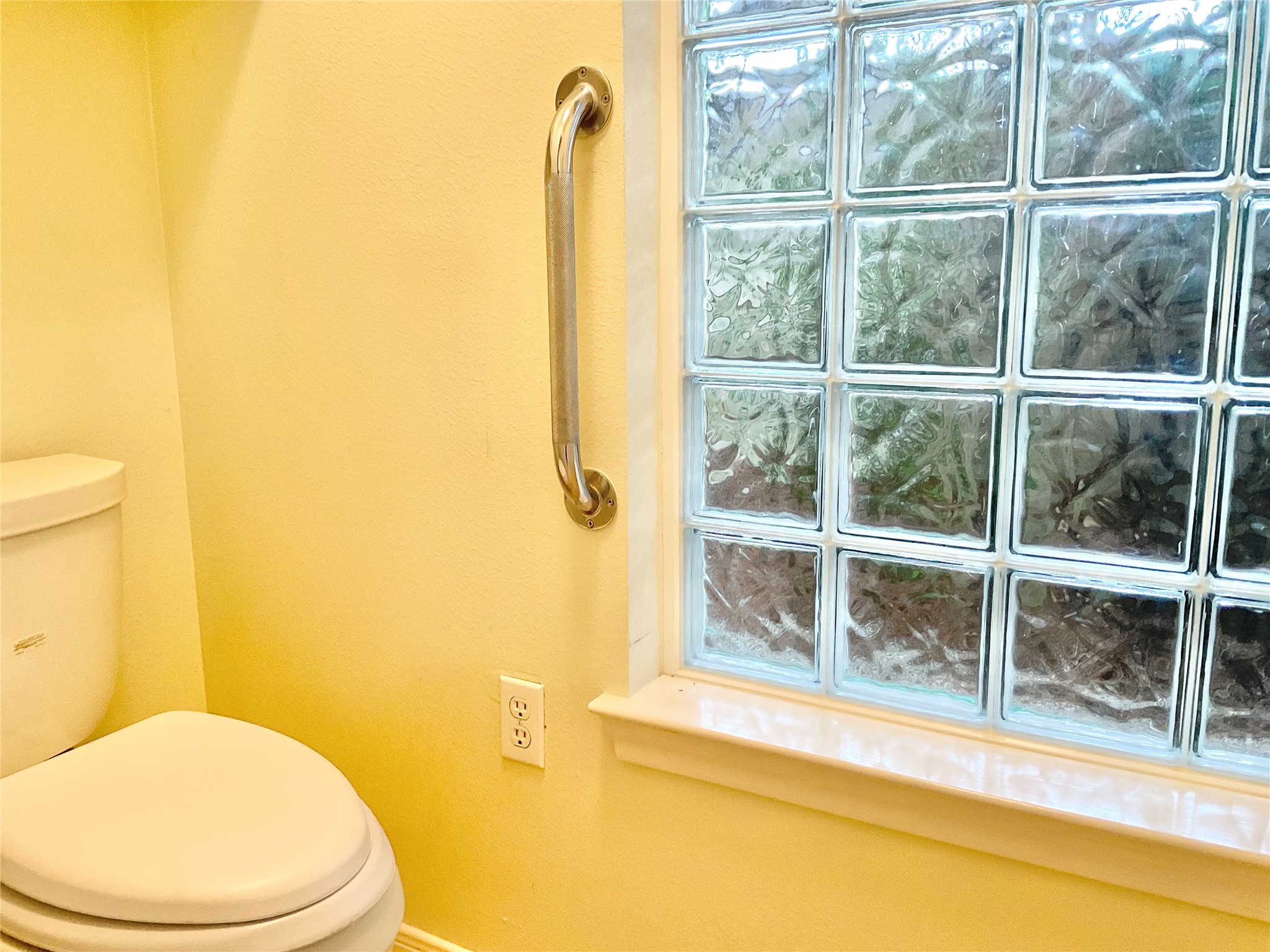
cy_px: 476
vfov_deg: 48.2
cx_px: 635
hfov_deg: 61.7
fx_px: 1064
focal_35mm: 29
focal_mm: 3
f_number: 1.8
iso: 80
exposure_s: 1/60
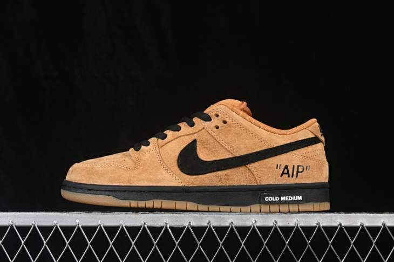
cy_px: 131
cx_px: 197
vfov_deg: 18.2
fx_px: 820
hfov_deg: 27.0
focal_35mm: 75
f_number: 7.1
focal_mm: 50
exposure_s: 1/80
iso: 160
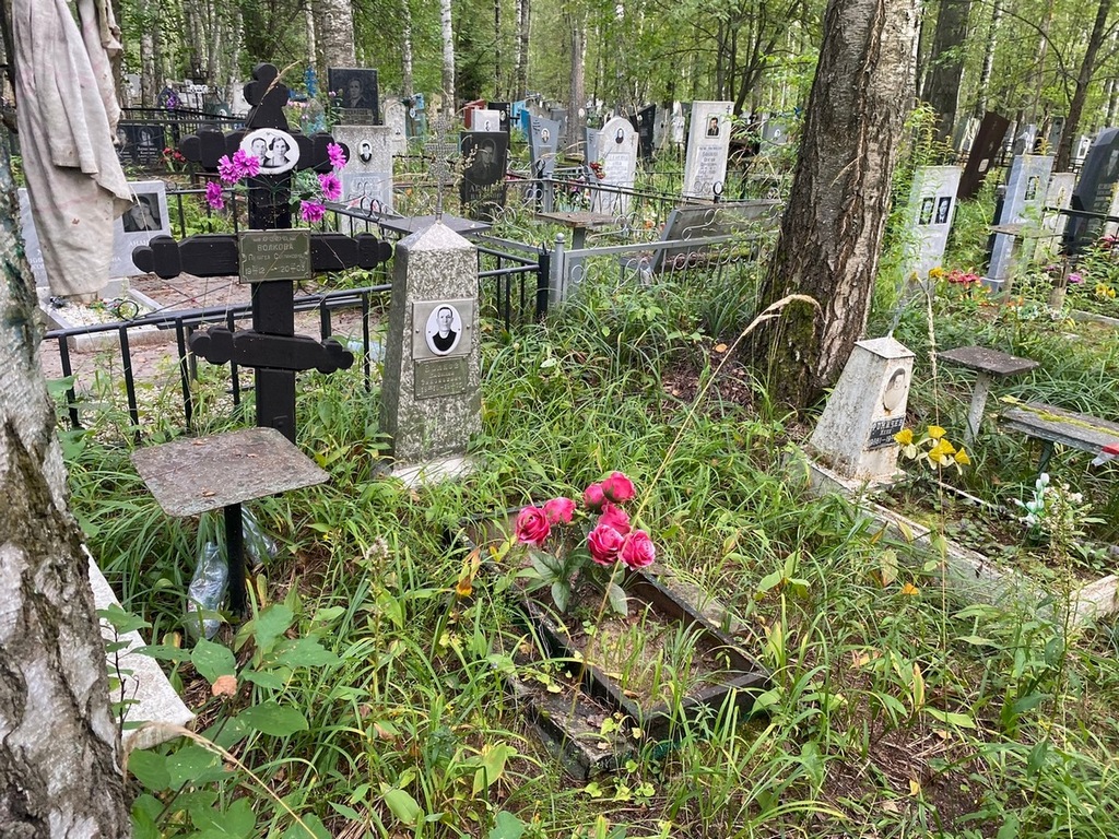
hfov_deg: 67.3
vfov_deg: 53.1
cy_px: 420
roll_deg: -3.1
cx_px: 560
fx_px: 840
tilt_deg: -18.5
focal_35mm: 26
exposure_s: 1/121
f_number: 1.8
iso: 125
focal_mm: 4.25
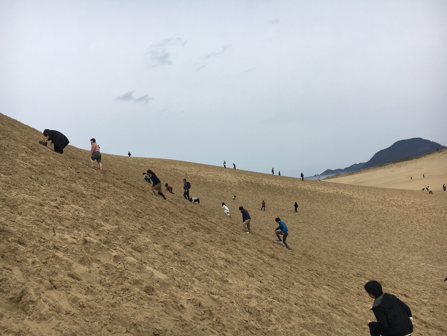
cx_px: 224
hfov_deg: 61.7
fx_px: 374
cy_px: 168
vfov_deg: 48.2
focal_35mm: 29
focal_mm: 4.15
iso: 25
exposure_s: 1/2481
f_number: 2.2
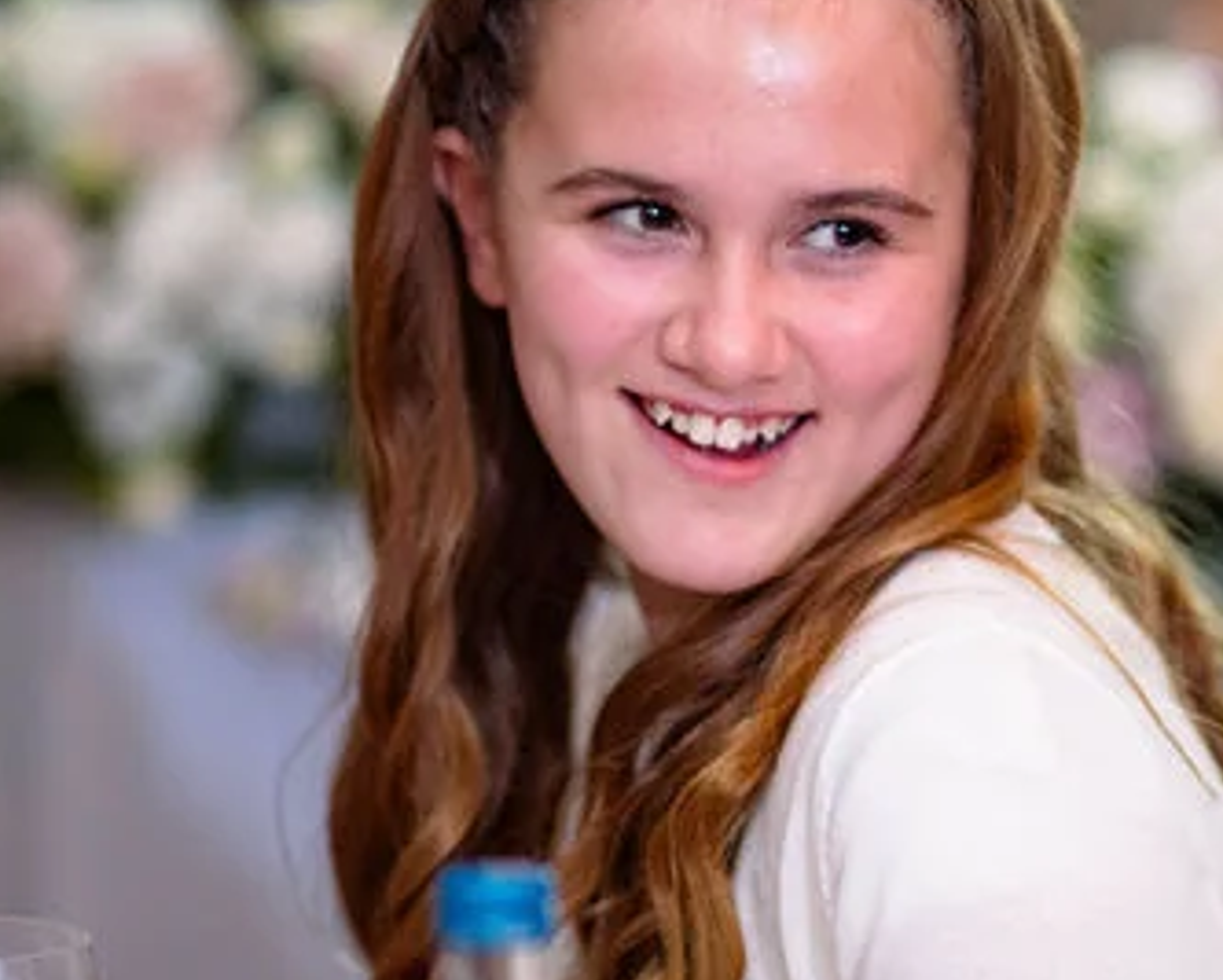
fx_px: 8876
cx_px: 1050
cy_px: 332
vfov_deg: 6.3
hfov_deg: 7.9
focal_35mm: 245
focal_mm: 85
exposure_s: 1/200
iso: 1600
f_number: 1.8
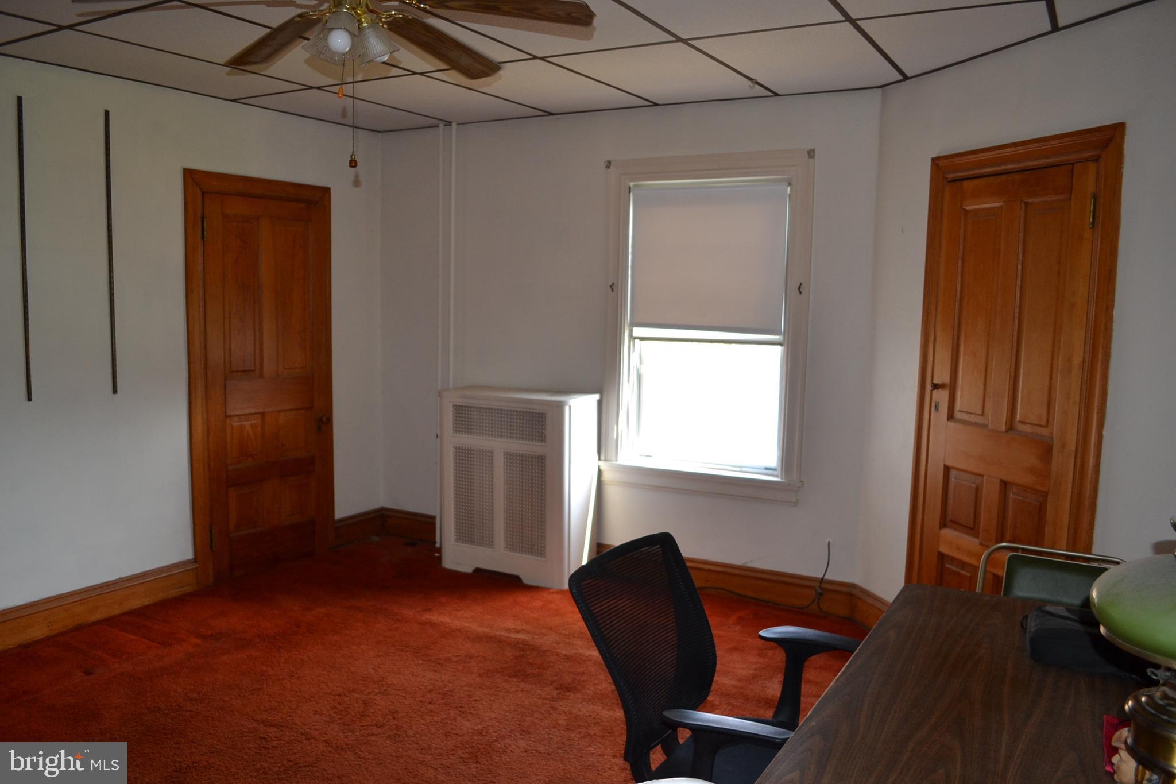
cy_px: 392
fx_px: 882
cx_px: 588
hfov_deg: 67.4
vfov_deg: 47.9
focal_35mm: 27
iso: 400
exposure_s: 1/60
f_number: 3.5
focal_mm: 18
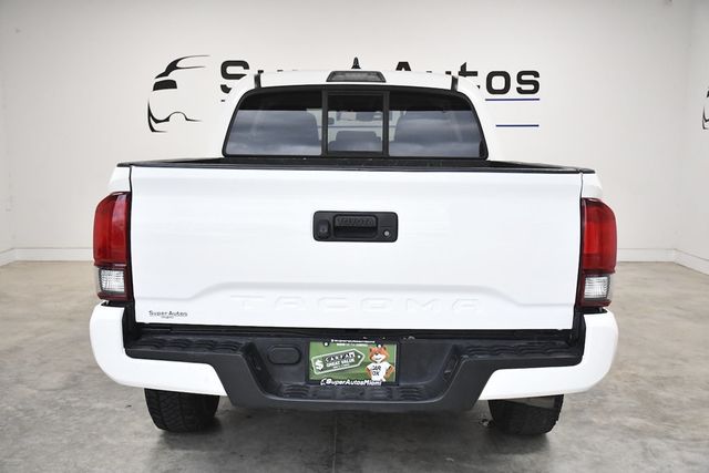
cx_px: 354
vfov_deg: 34.2
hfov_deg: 49.5
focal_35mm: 39
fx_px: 768
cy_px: 236
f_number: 4.5
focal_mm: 26
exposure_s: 1/800
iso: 2500
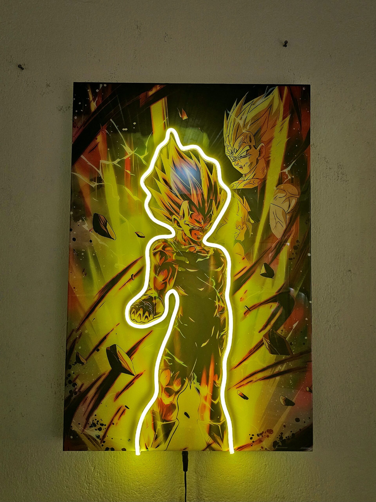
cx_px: 188
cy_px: 251
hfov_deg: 58.9
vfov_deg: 73.9
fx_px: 333
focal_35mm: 23
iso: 500
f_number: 1.7
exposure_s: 1/120
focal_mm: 6.3
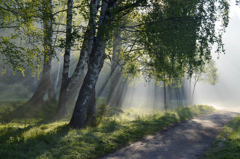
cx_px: 120
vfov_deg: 18.9
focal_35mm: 72
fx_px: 479
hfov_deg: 28.1
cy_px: 80
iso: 1600
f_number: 11
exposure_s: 1/800
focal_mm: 48
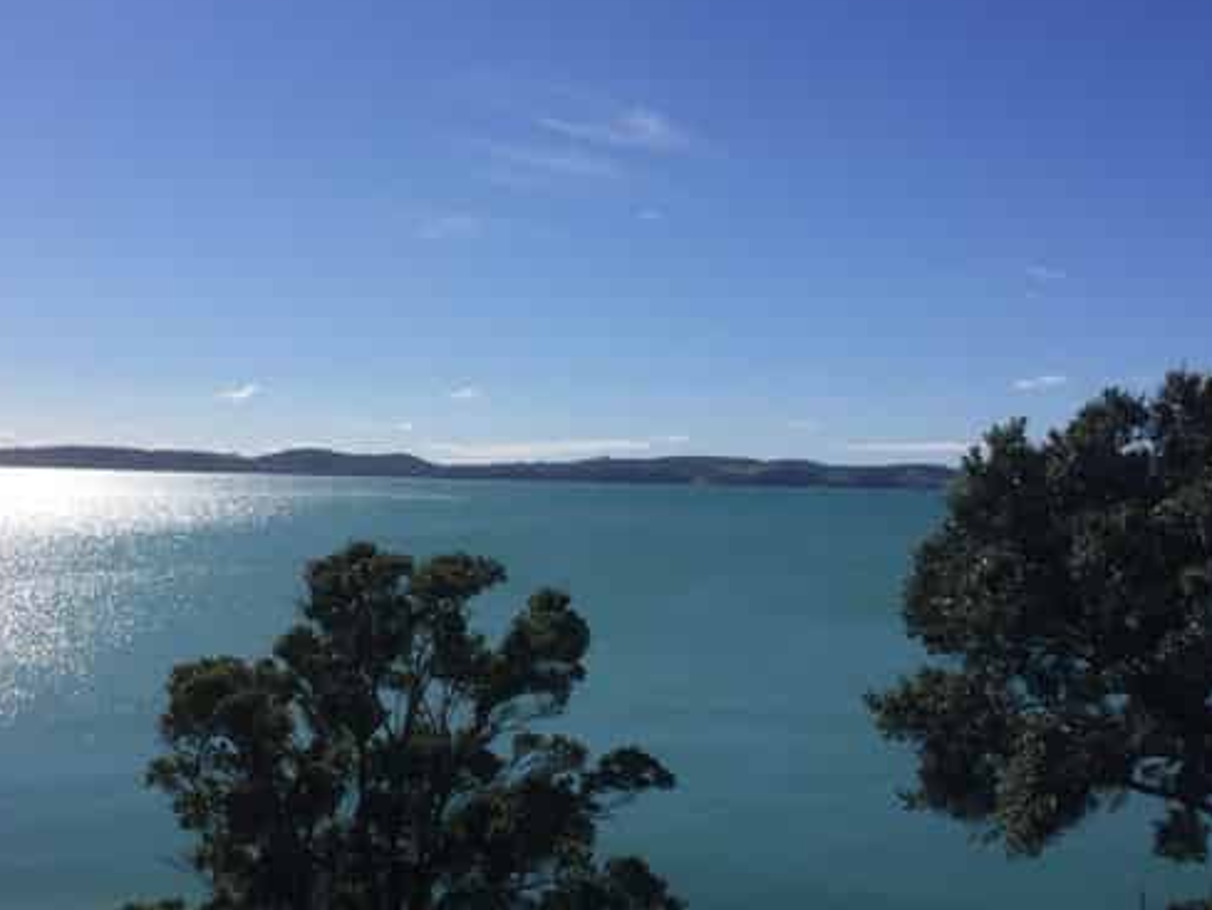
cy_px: 572
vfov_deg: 36.6
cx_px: 513
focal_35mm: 39
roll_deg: +0.1
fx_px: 1366
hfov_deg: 47.7
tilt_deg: -3.5
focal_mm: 4.15
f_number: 2.2
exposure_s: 1/4115
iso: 32
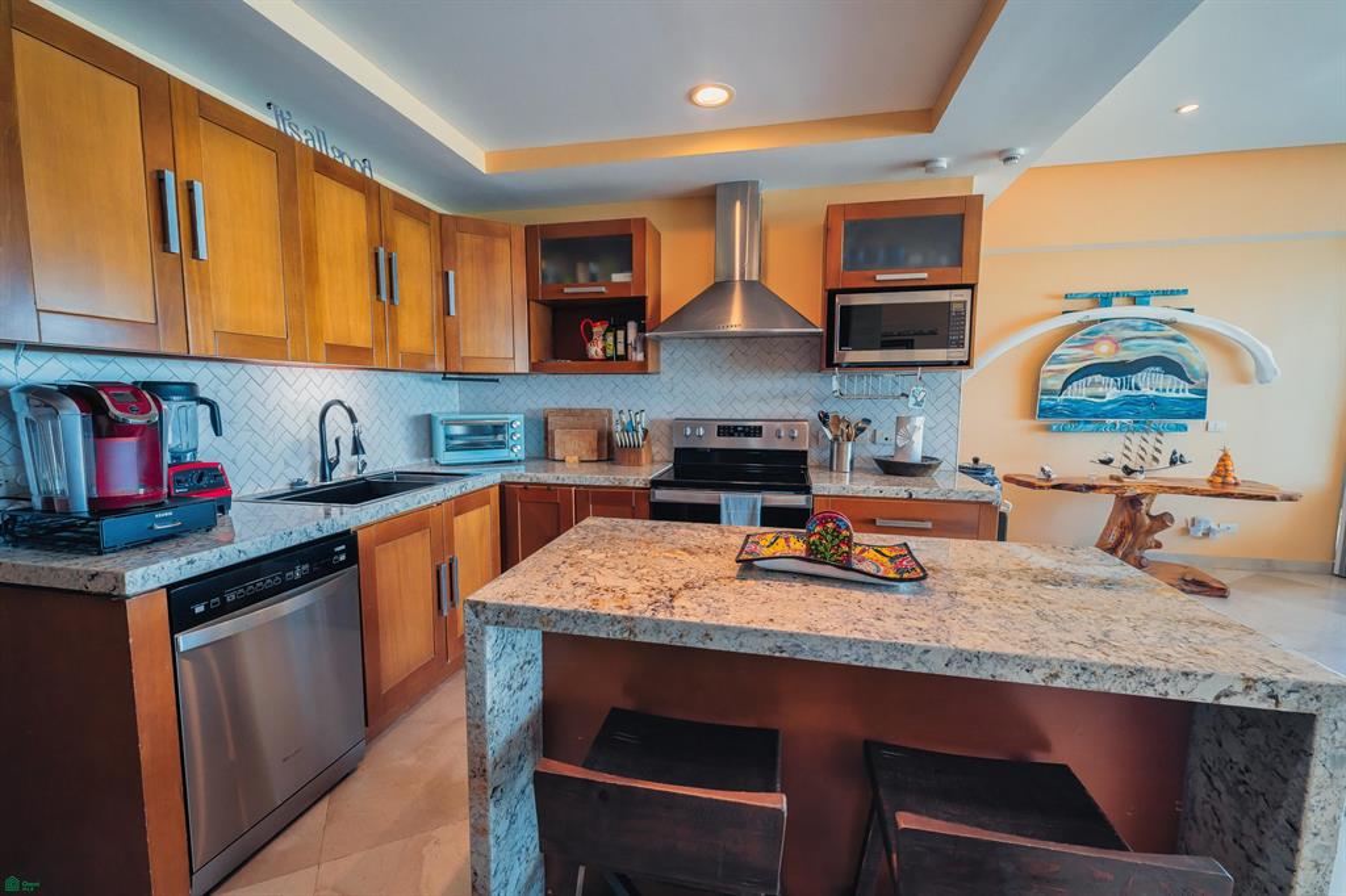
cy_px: 448
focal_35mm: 14
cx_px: 673
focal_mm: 14
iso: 400
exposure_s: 1/45
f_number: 4
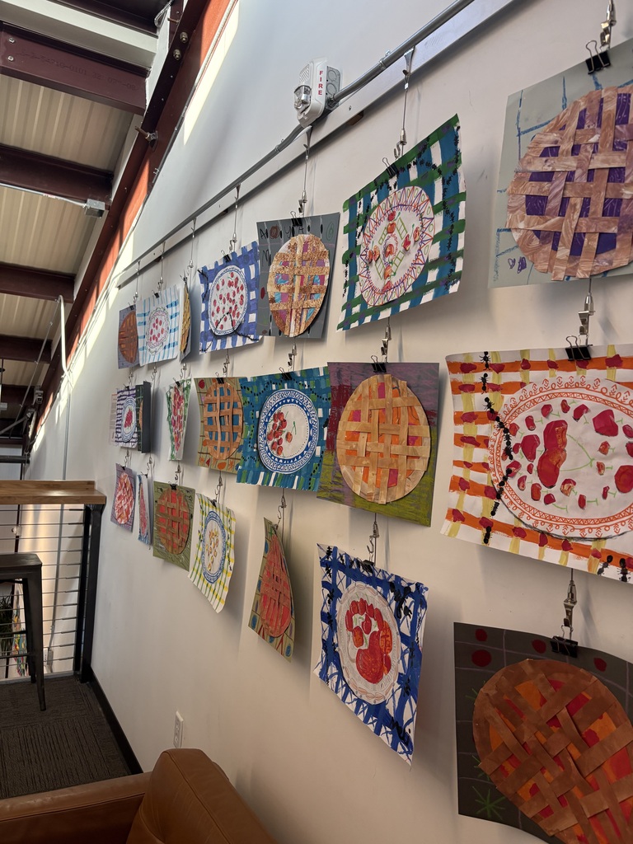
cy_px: 422
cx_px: 316
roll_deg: -3.6
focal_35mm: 26
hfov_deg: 53.1
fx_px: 634
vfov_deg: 67.3
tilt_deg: +1.2
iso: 125
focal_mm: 5.96
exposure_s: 1/120
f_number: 1.6
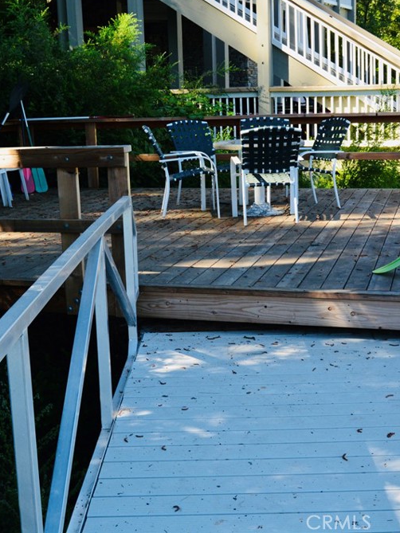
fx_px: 816
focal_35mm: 53
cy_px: 262
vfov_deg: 36.2
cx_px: 210
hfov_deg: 27.5
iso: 400
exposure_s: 1/160
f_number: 9
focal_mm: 24
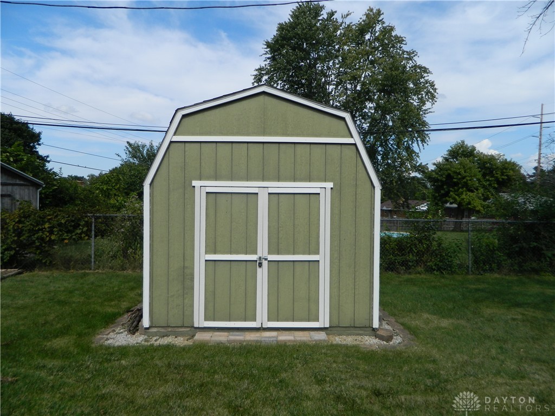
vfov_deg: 54.9
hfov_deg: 69.4
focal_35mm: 25
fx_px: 401
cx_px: 278
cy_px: 208
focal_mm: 4.5
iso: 80
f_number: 8.7
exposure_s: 1/160
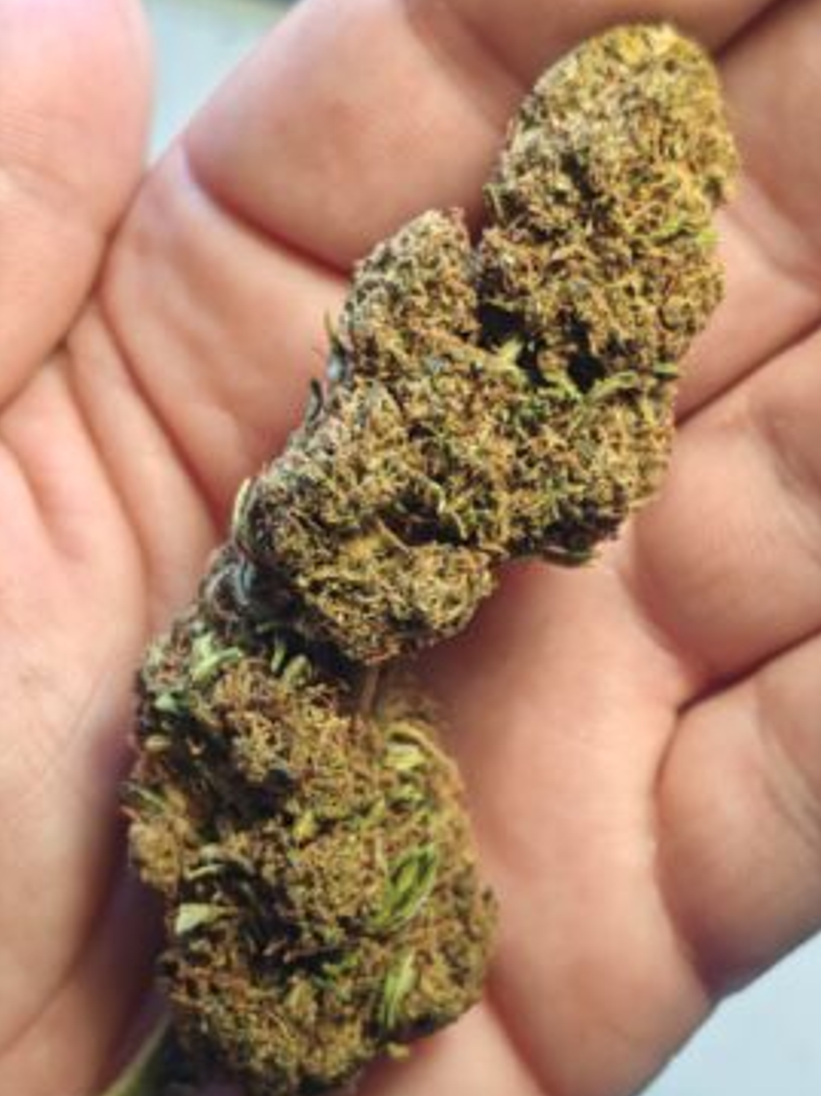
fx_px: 1835
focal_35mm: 58
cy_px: 598
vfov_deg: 33.2
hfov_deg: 25.2
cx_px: 452
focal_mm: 5.4
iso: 100
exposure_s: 1/100
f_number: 1.6
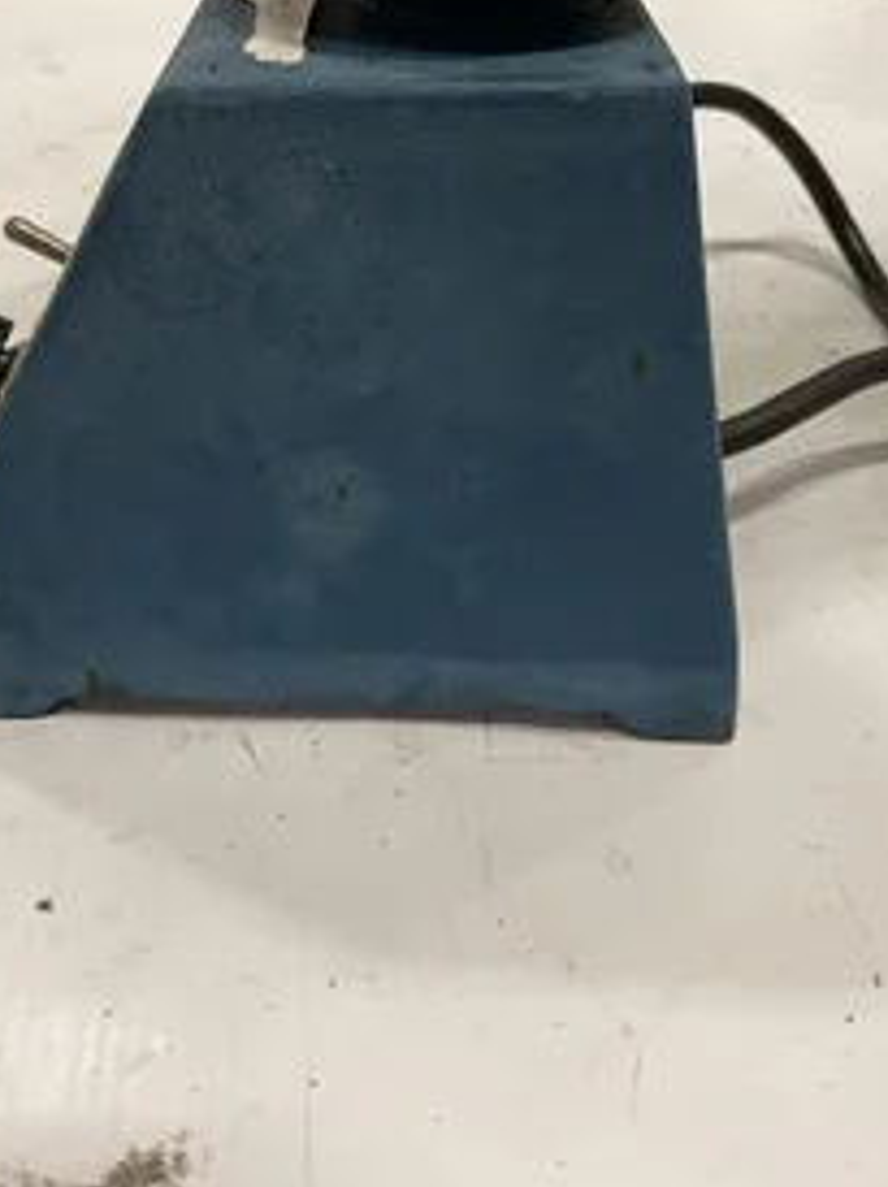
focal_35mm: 38
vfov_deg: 47.6
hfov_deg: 37.4
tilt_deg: -27.3
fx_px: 1302
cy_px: 329
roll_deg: +1.0
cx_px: 316
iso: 125
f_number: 1.6
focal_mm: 4.2
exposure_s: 1/60
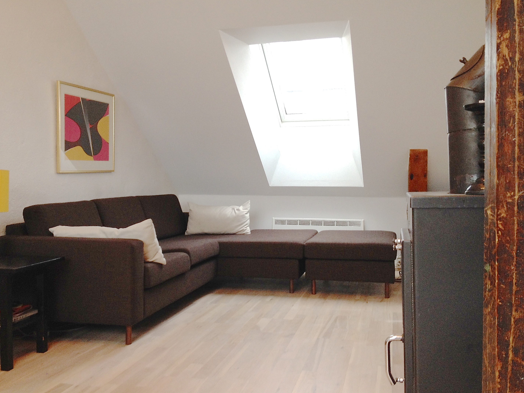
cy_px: 193
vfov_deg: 36.0
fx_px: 606
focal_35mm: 40
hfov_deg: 46.8
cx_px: 241
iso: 80
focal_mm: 4.28
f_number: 2.4
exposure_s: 1/20
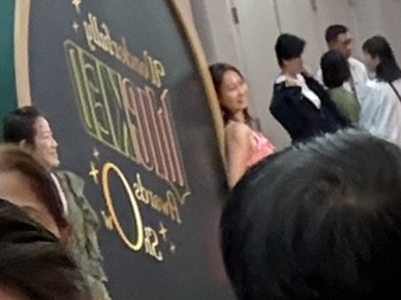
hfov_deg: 10.5
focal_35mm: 182
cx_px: 572
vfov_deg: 6.8
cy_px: 1089
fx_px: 2107
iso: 250
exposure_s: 1/60
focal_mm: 2.69
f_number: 1.9
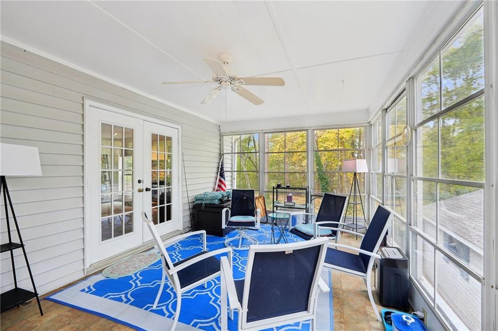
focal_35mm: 14
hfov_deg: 104.3
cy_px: 166
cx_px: 249
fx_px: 194
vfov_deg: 81.1
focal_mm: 14
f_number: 8
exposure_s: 1/15
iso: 320
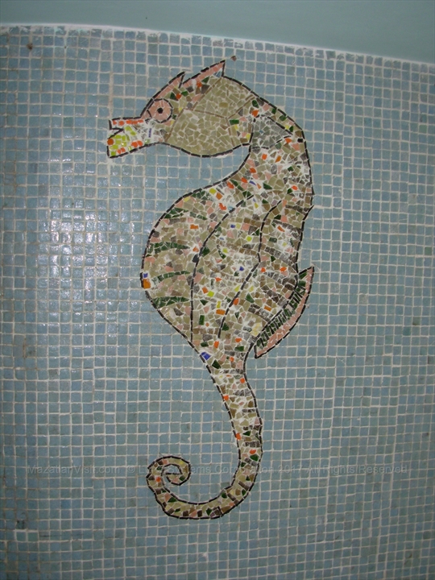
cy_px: 290
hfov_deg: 37.7
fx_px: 637
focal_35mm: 38
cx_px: 218
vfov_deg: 49.0
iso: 50
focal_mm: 6.3
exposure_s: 1/32
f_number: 2.9
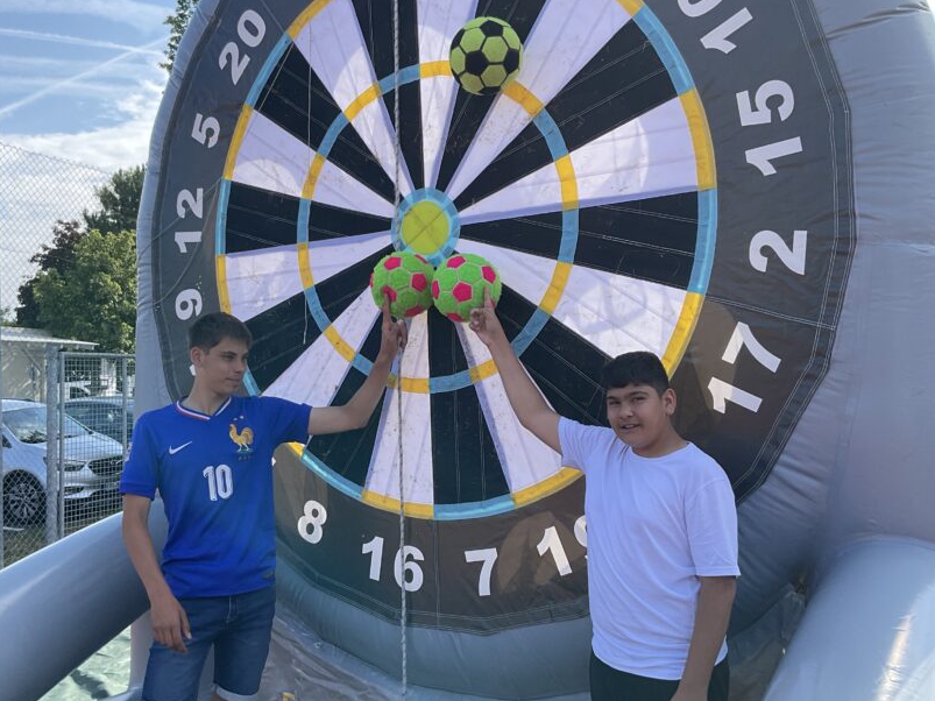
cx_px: 406
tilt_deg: +3.9
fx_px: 999
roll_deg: +0.8
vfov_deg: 38.6
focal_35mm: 37
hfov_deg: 50.0
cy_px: 332
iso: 16
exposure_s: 1/709
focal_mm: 3
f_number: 1.8
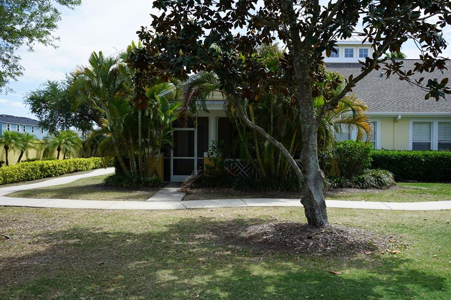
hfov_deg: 60.3
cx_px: 232
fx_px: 388
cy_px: 150
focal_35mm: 31
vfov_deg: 42.3
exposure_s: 1/80
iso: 100
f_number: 11
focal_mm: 30
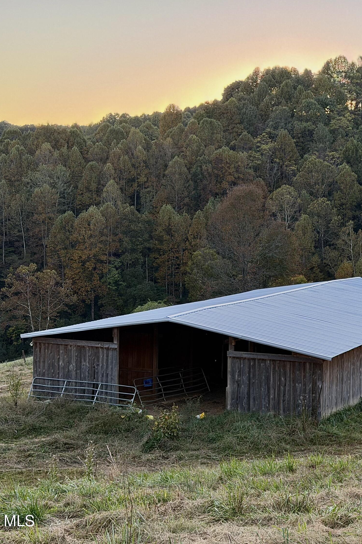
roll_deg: -1.2
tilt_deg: -4.8
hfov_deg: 19.9
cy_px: 272
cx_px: 332
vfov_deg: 30.1
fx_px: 1011
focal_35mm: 67
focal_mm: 6.76
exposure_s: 1/206
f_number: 1.78
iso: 100
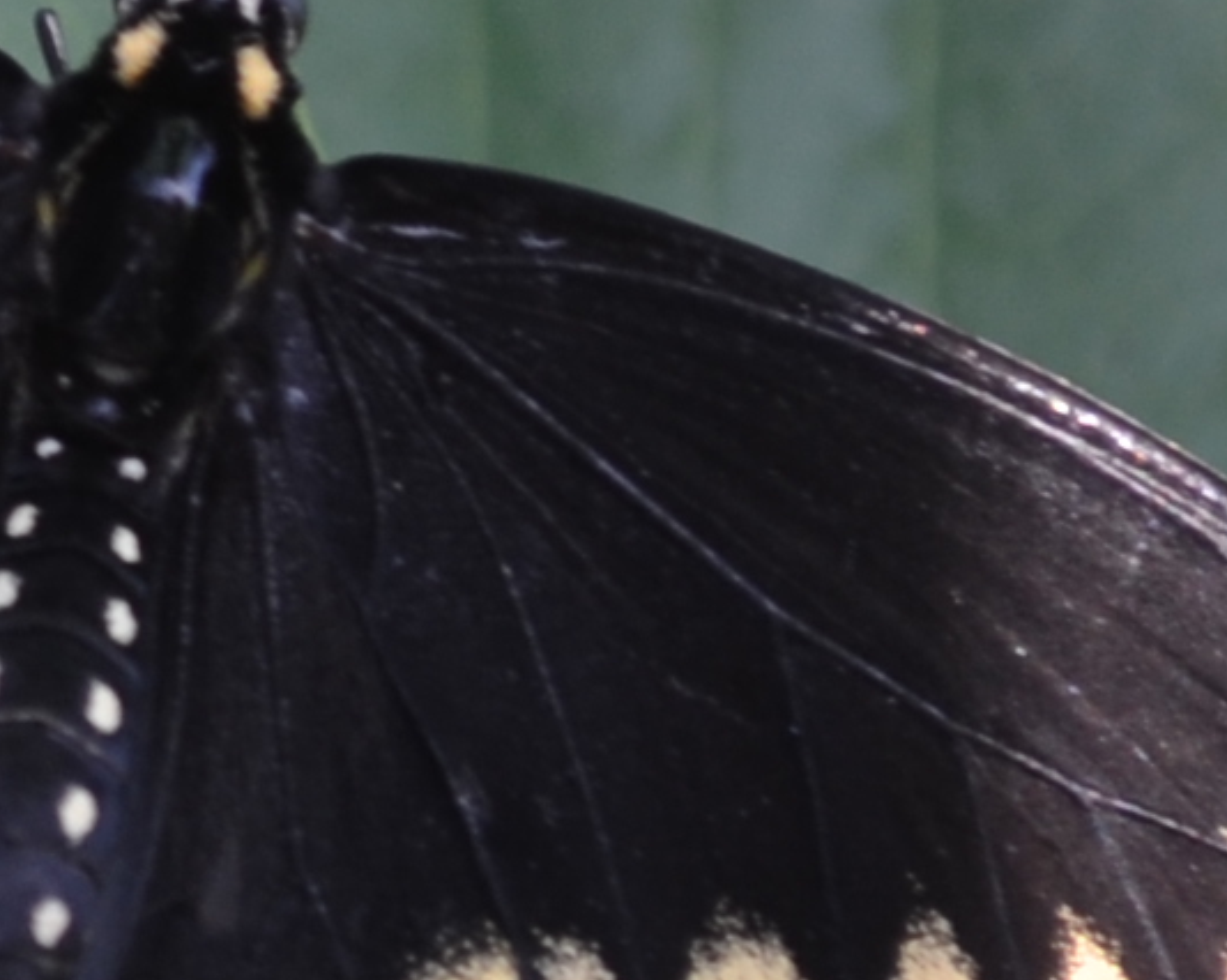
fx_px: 19467
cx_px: -1137
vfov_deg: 2.9
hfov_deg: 3.6
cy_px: 405
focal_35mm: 536
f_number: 5.6
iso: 200
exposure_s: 1/125
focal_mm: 55
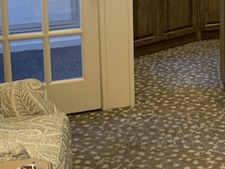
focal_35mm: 77
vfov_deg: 18.4
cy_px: -23
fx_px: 501
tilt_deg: -6.6
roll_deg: +0.3
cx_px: 236
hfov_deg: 24.0
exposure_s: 1/60
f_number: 1.8
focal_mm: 4.25
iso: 320
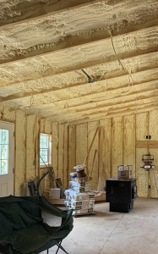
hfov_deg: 37.1
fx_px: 228
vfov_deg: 57.8
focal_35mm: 33
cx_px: 124
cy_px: 149
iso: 320
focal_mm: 2.22
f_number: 2.2
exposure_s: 1/99
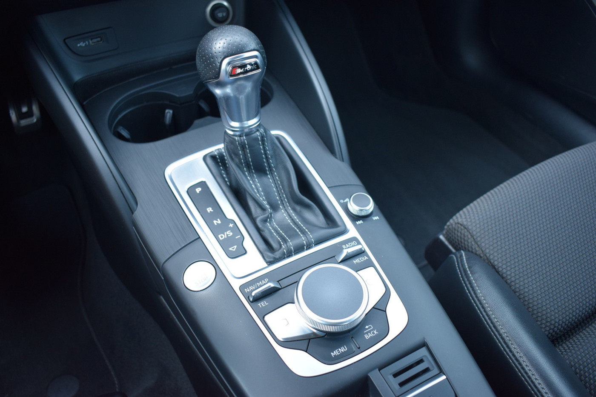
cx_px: 298
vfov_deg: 41.7
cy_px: 198
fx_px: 521
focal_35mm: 32
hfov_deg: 59.5
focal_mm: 21
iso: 720
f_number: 4
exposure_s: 1/60
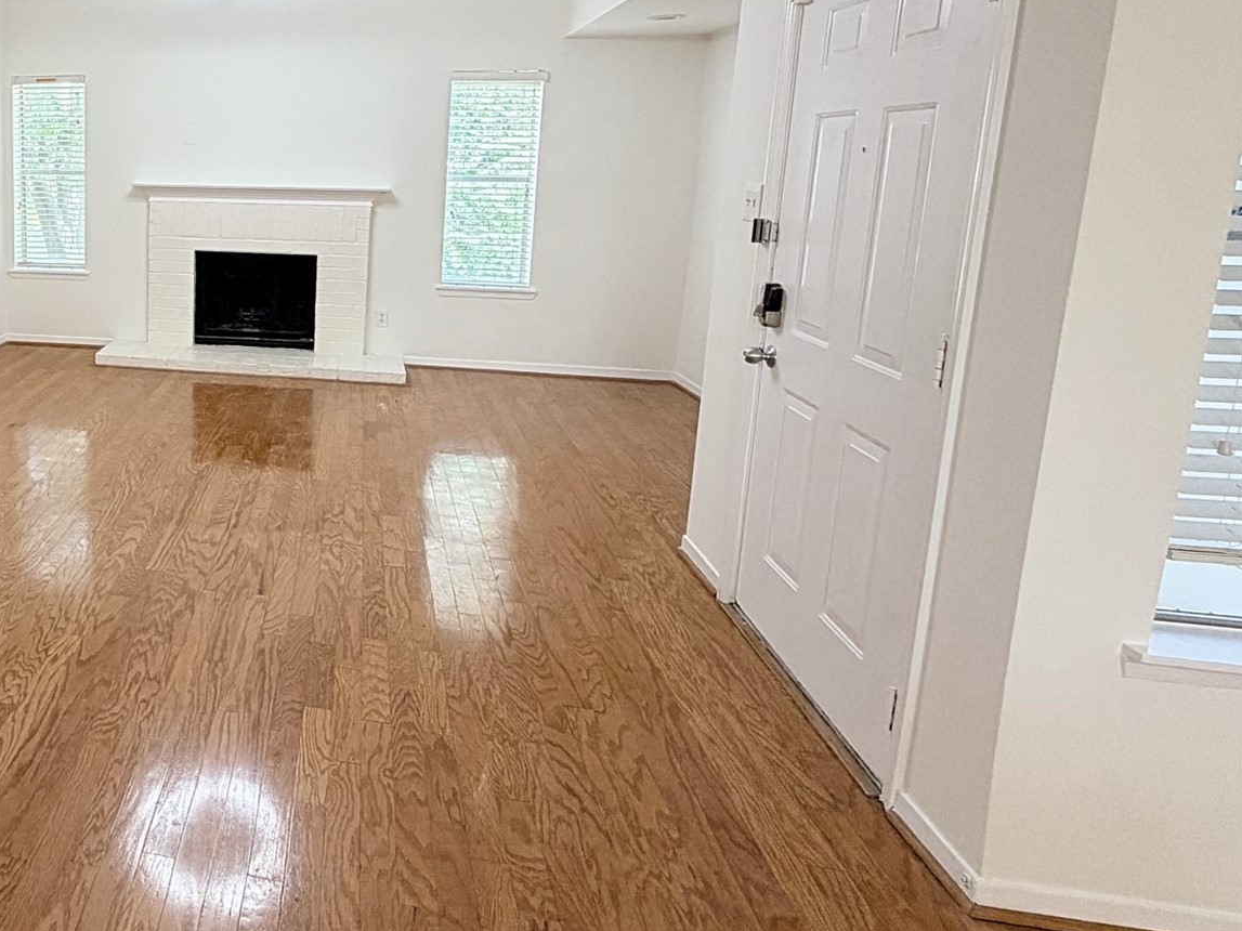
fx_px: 897
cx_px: 153
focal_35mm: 25
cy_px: 284
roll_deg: -0.1
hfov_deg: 60.2
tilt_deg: -8.1
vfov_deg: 53.4
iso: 200
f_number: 2.2
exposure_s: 1/60
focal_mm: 2.22
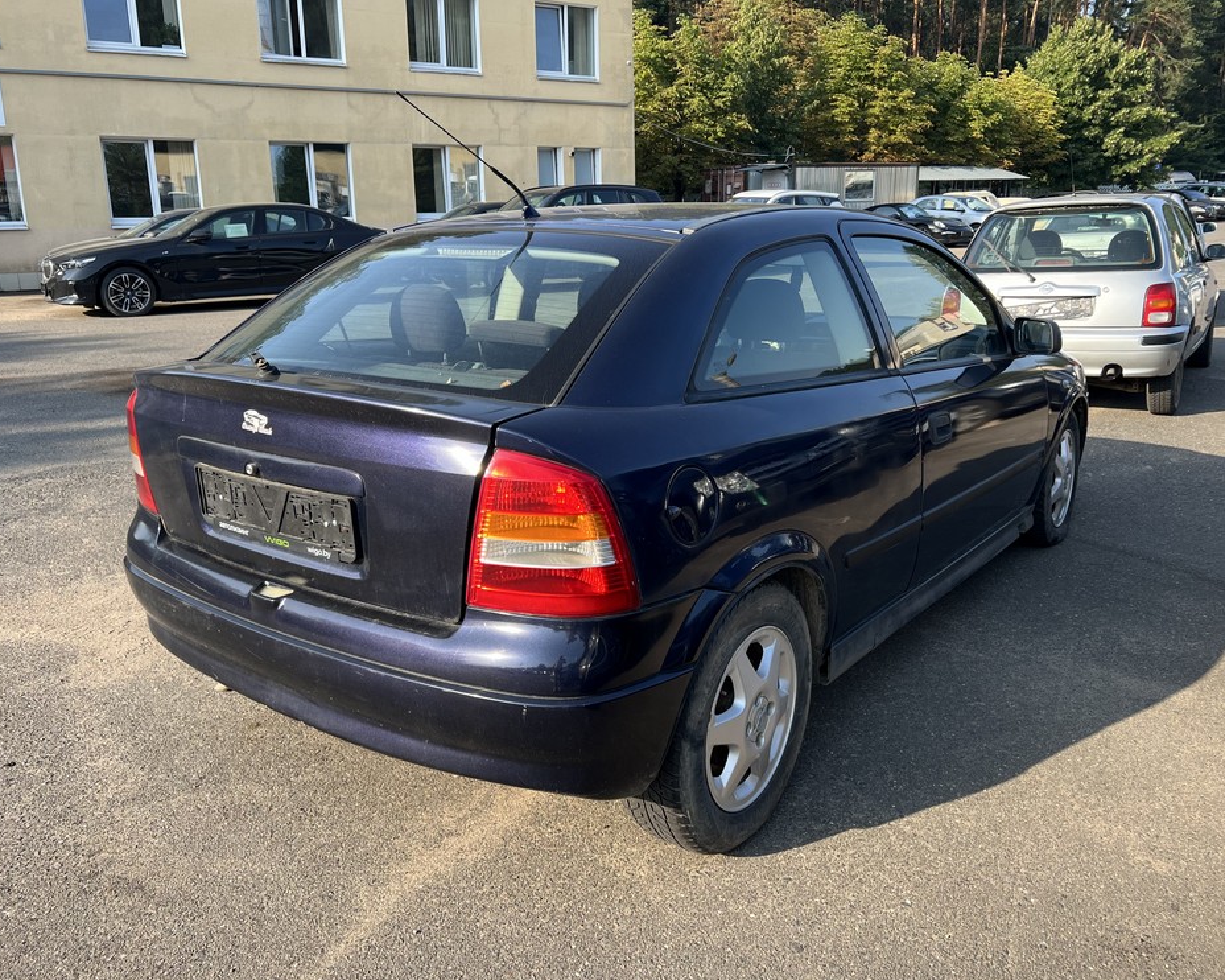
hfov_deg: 62.2
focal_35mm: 28
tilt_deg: -13.6
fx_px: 1015
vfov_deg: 51.5
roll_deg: +0.8
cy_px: 485
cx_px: 614
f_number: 1.5
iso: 50
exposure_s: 1/982
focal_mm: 5.7
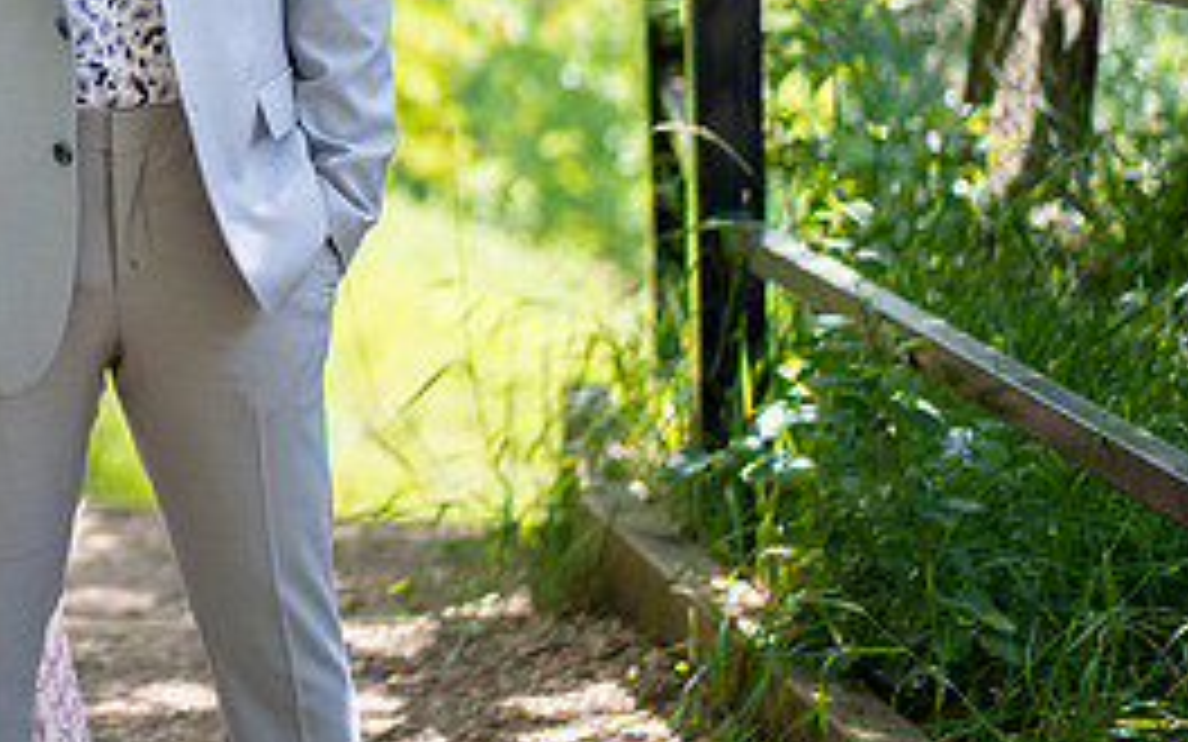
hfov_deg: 16.5
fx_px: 3982
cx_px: -81
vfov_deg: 10.6
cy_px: -2
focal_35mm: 123
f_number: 1.8
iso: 100
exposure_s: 1/500
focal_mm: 55
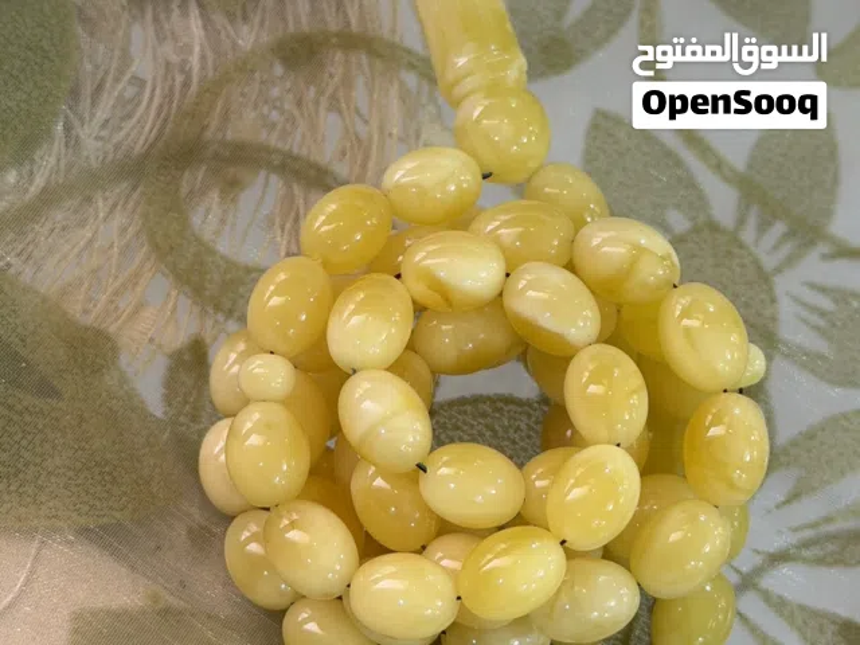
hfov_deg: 39.7
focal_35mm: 48
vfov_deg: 30.3
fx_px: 1193
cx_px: 430
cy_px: 322
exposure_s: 1/60
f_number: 1.78
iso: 200
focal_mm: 6.76
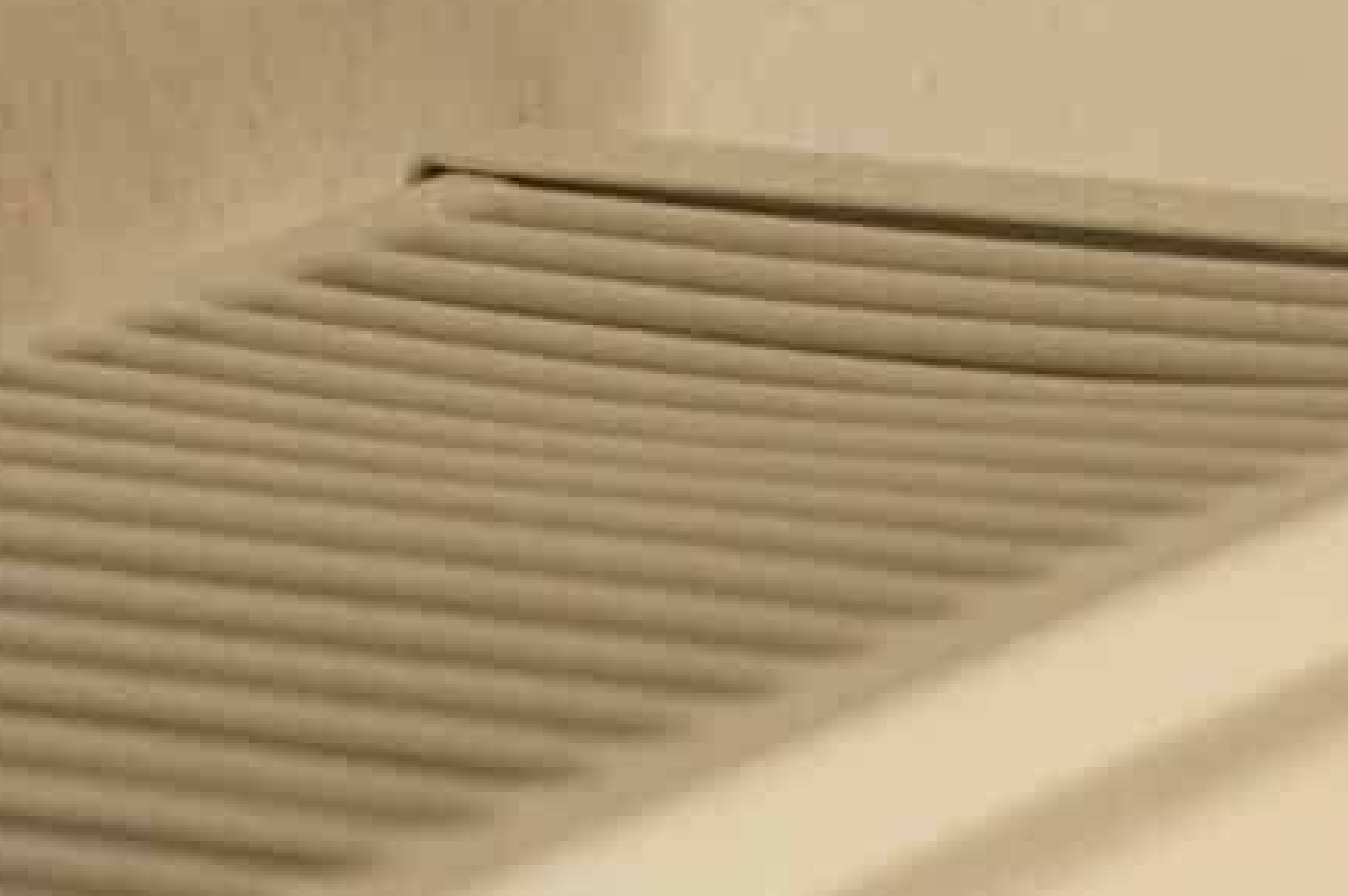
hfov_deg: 8.4
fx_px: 9167
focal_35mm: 245
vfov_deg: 5.5
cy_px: 1365
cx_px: 543
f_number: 5.6
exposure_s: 1/45
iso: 200
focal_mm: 28
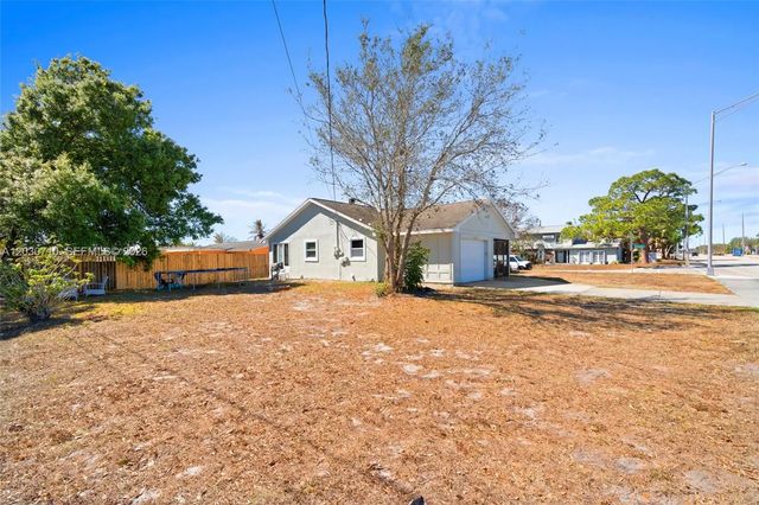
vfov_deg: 73.7
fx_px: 337
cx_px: 380
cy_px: 252
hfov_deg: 96.8
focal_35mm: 16
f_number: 11
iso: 100
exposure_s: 1/40
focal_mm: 16
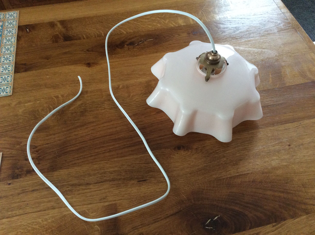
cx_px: 158
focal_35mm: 32
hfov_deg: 56.9
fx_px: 291
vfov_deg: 44.1
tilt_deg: -56.8
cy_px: 118
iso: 160
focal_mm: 3.3
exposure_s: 1/25
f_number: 2.4
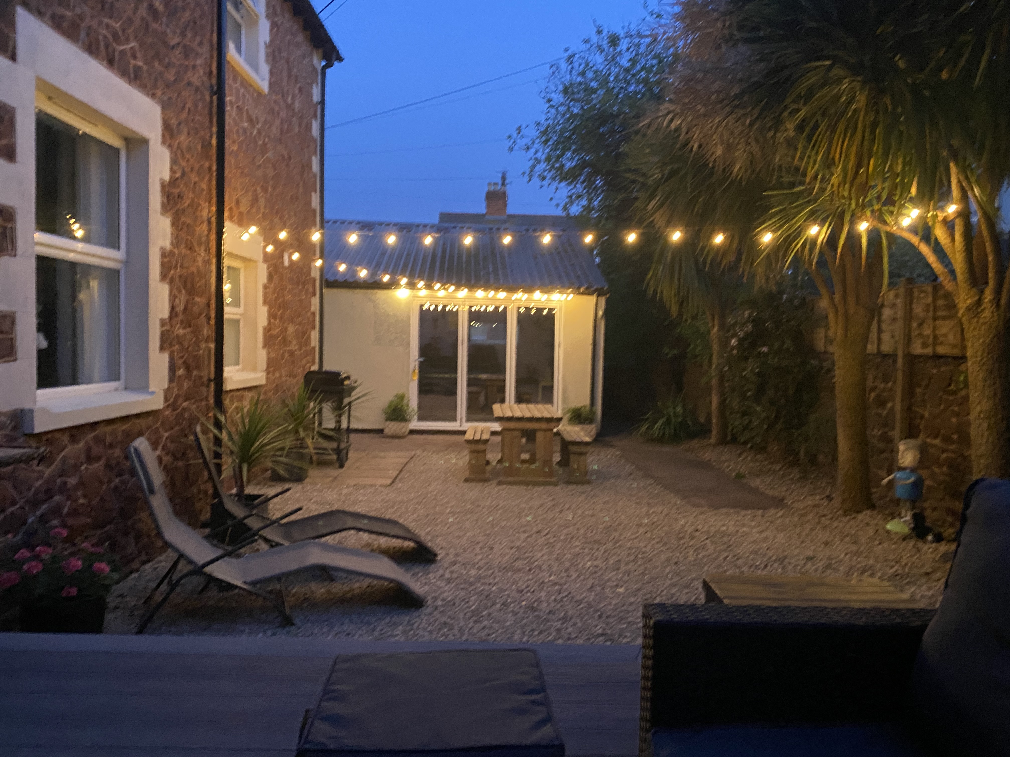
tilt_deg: -5.5
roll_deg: -0.4
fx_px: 759
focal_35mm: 26
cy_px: 378
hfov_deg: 67.3
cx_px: 505
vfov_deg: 53.1
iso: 640
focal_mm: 4.25
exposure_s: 1/25
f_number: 1.8
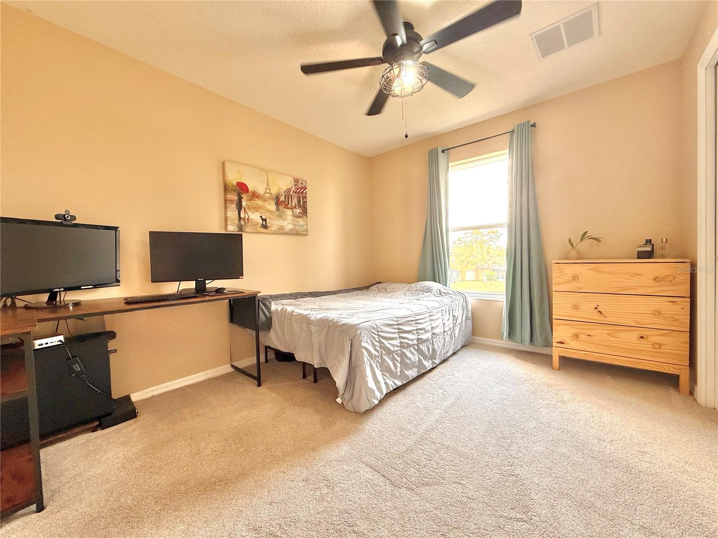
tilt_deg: -1.3
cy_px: 269
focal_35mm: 14
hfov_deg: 102.1
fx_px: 290
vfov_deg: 85.7
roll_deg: +0.9
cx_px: 359
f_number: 2.2
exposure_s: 1/99
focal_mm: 2.22
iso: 100
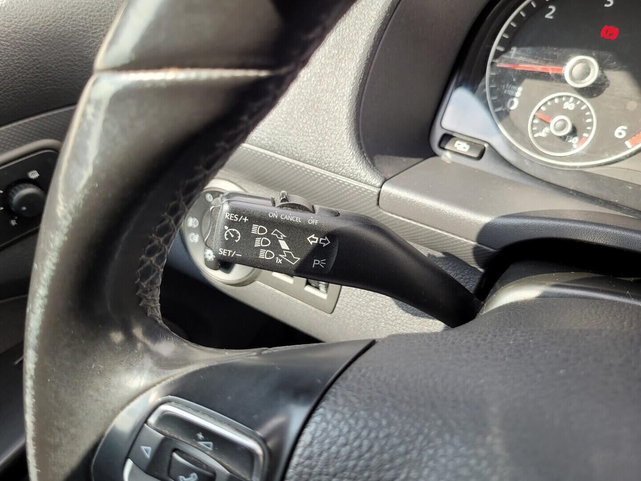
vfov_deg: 53.1
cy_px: 240
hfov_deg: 67.3
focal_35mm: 26
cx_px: 320
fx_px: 481
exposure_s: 1/170
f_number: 1.8
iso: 40
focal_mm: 5.4
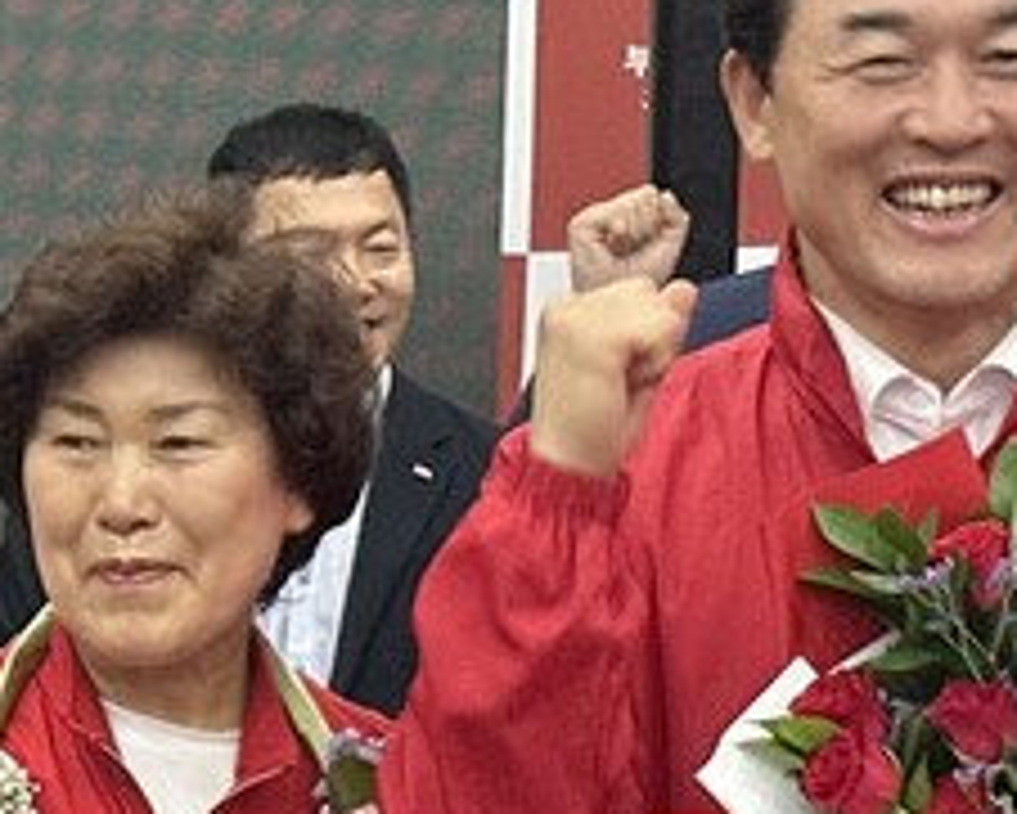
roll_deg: +0.0
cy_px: 857
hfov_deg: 9.5
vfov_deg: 7.8
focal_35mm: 197
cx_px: -464
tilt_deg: -4.8
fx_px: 5932
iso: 200
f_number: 1.78
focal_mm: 6.86
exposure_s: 1/60
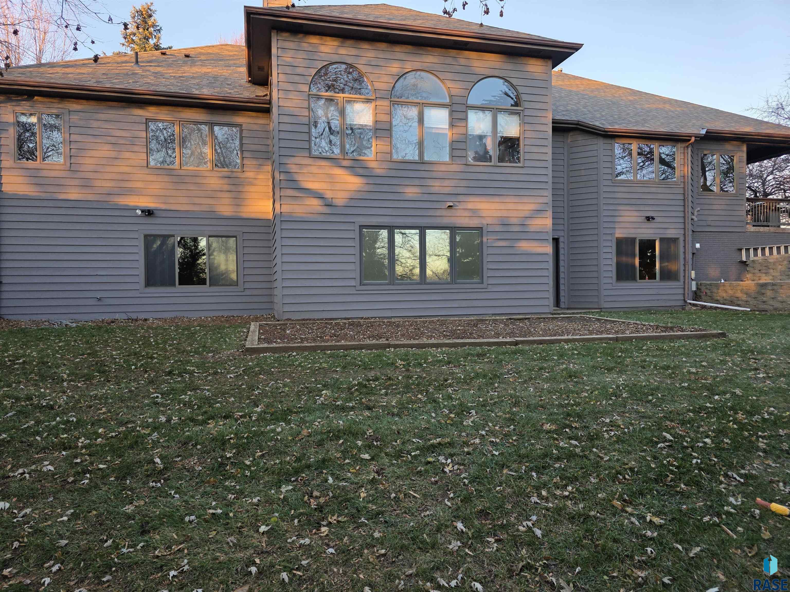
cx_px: 395
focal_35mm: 23
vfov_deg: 58.9
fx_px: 525
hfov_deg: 73.9
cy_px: 296
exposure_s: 1/180
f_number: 1.7
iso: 80
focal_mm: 6.3
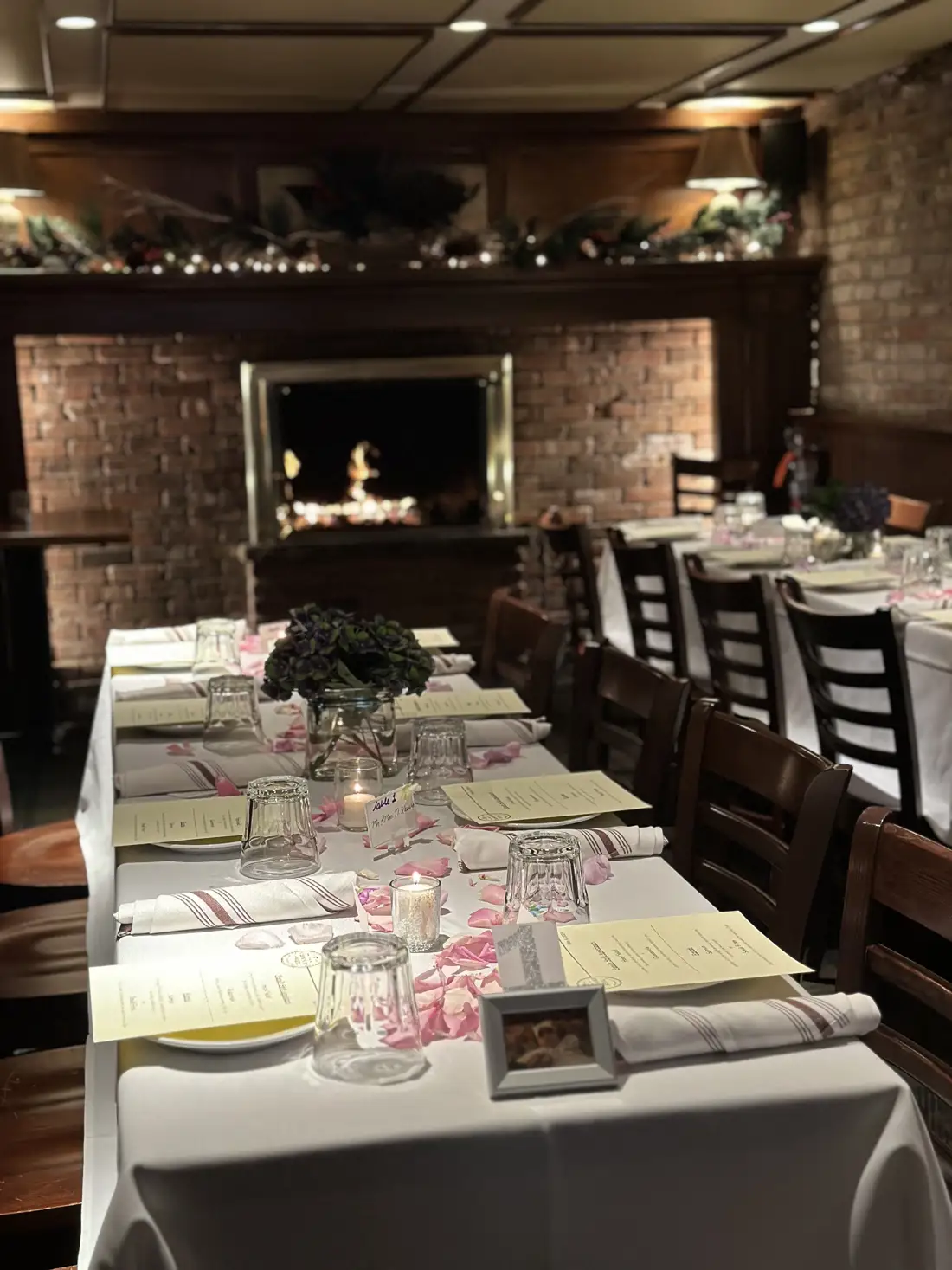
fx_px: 1760
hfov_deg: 30.3
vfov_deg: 39.7
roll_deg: +0.7
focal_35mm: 48
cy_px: 635
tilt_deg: -9.2
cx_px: 476
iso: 320
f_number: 1.78
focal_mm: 6.86
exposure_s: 1/40
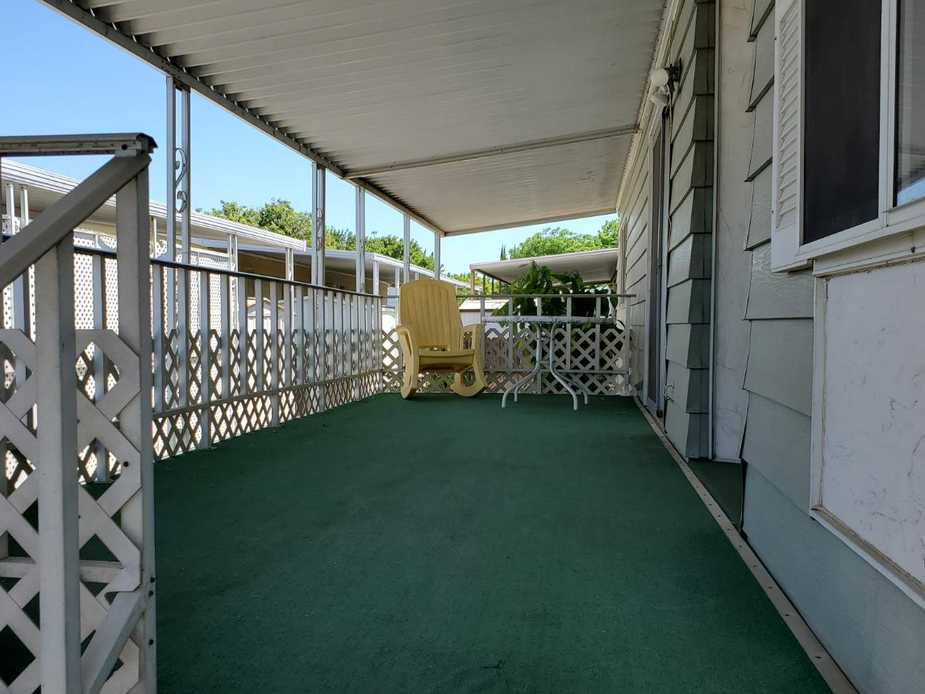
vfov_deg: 41.8
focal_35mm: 34
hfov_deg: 54.0
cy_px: 347
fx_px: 908
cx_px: 460
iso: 50
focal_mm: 4.3
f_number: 2.4
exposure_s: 1/723
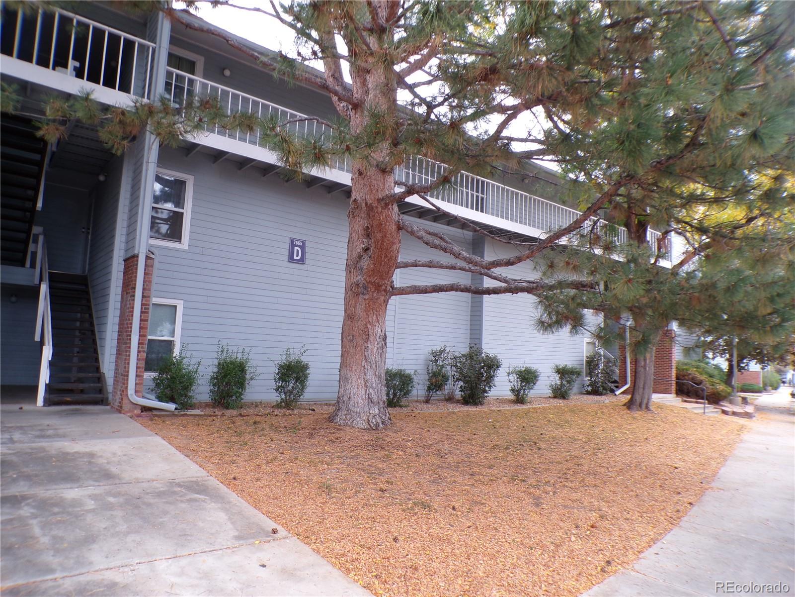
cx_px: 398
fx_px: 551
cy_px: 298
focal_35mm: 24
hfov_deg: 71.6
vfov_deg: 56.8
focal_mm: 4.3
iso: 100
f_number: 4.4
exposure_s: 1/60
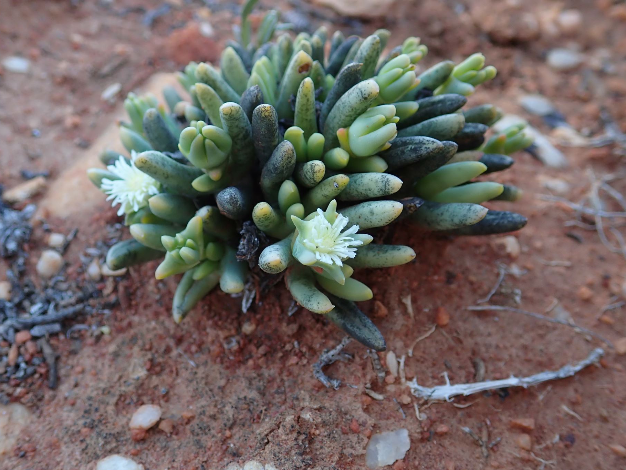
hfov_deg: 55.3
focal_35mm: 33
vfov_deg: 42.9
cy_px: 220
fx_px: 597
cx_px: 318
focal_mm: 5.5
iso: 125
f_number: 2.3
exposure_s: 1/125
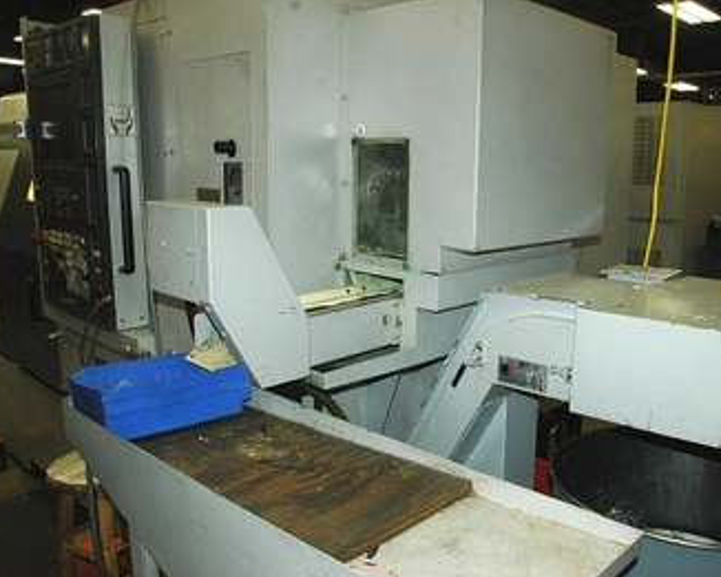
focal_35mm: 31
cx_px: 419
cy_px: 291
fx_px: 662
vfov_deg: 47.1
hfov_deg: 56.9
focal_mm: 18
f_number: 8
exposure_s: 1/125
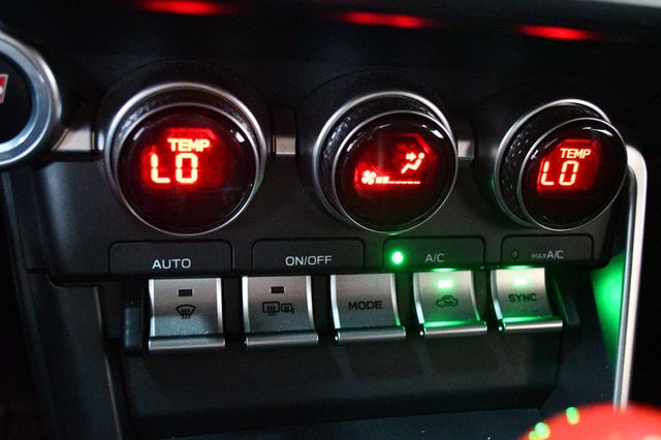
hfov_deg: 53.2
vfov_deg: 36.8
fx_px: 661
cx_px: 330
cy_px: 220
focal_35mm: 36
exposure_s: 1/30
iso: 12800
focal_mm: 24
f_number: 4
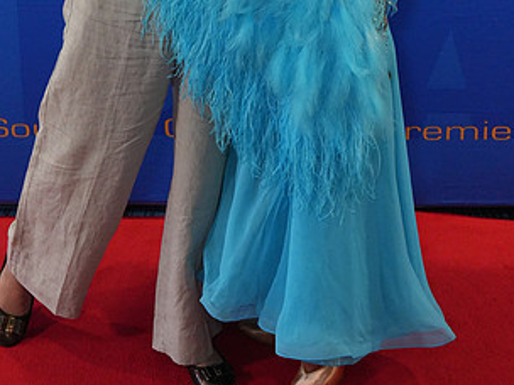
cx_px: 229
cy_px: -91
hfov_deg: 28.5
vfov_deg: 20.1
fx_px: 1010
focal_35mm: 68
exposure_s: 1/200
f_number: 7.1
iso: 3200
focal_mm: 37
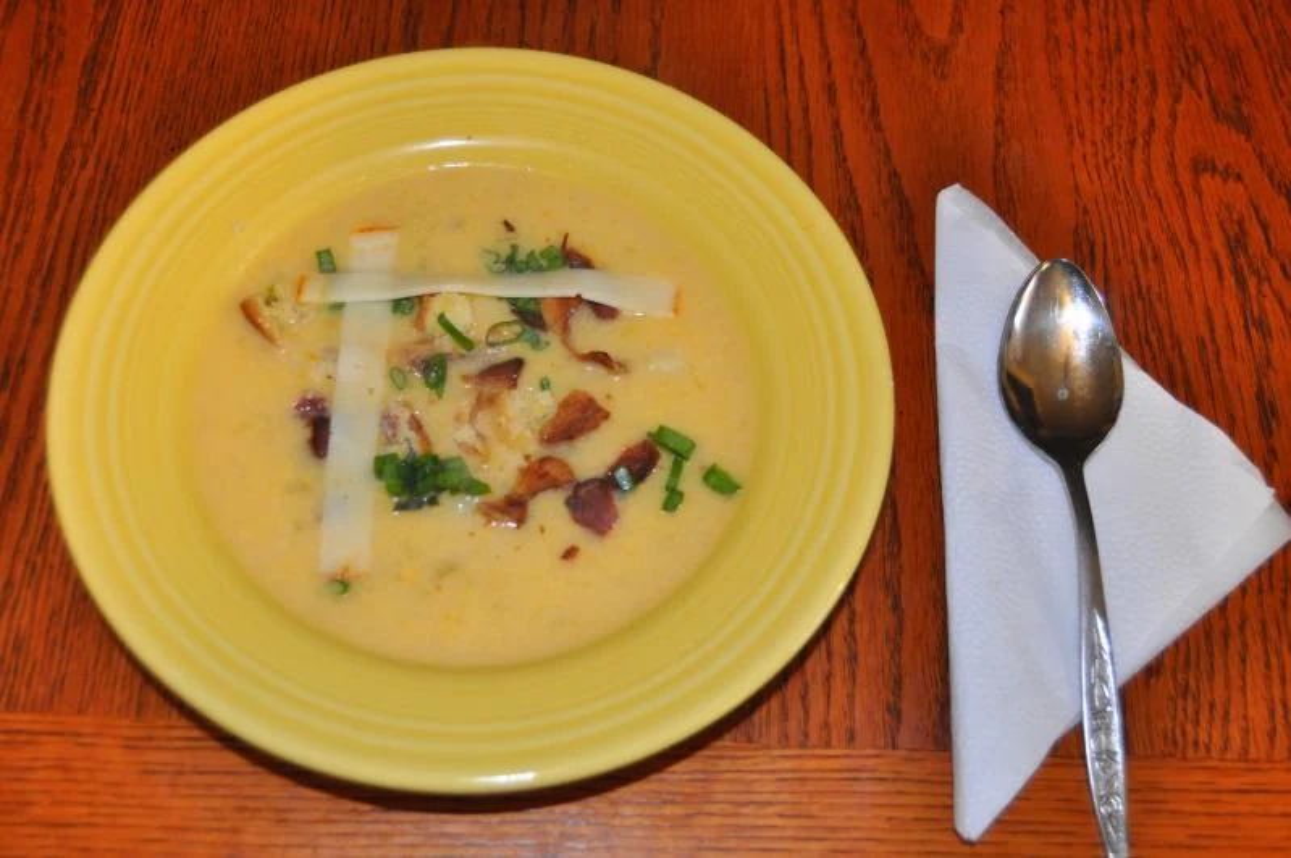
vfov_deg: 31.8
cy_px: 429
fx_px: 1505
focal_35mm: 42
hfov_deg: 46.4
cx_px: 646
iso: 800
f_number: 4
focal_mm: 28
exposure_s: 1/60
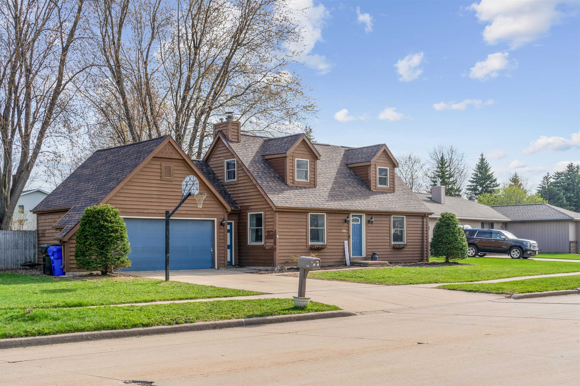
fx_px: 661
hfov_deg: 47.4
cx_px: 290
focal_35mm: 41
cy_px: 193
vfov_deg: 32.6
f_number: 9
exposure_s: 1/640
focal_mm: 41
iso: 100
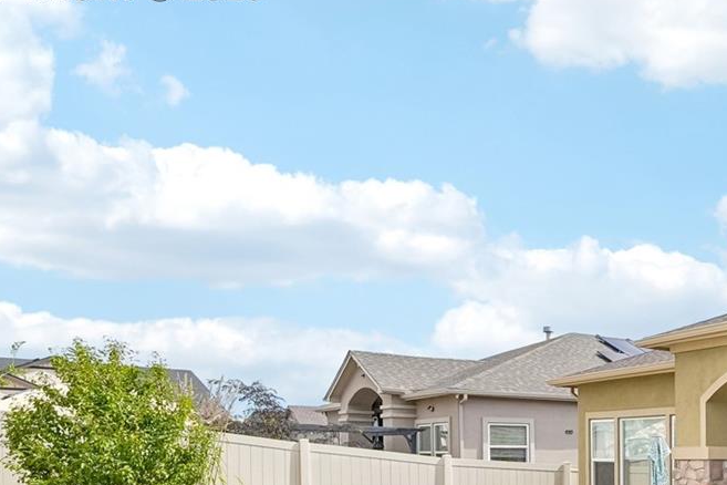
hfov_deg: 40.5
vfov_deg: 33.9
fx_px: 747
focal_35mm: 37
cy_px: 443
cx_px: 822
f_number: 8
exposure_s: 1/800
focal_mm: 10
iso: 800
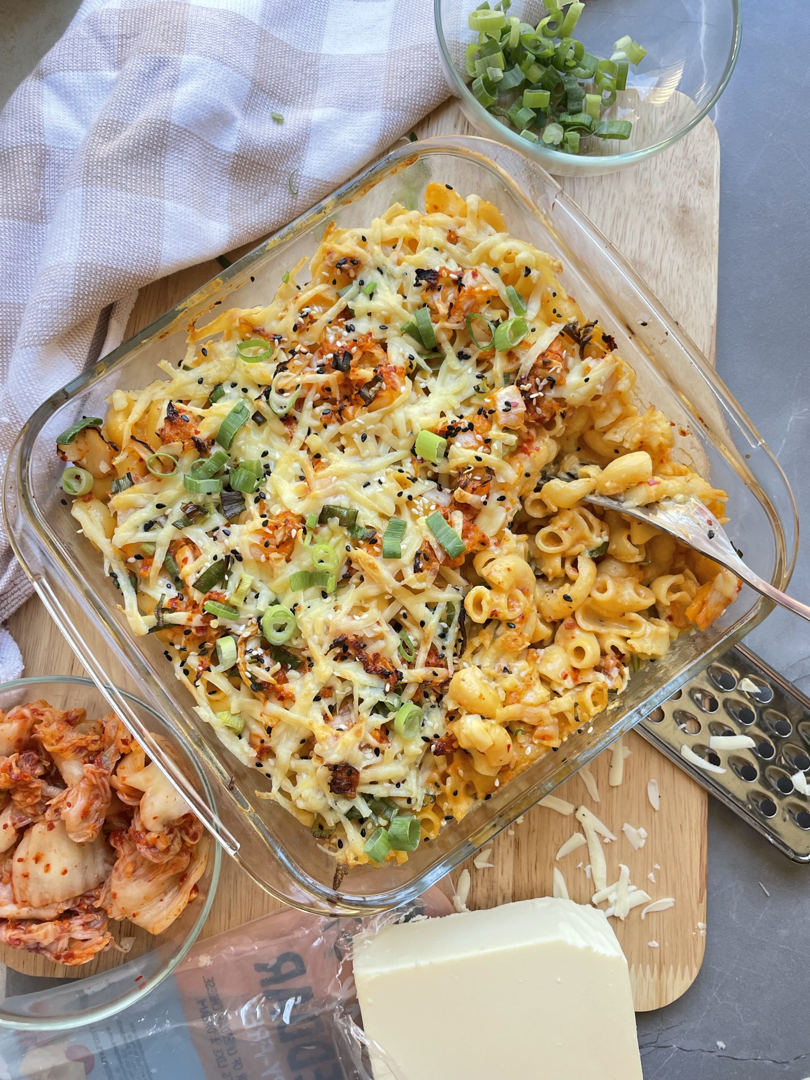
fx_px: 811
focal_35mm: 26
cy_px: 540
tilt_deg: -84.5
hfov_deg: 53.1
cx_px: 405
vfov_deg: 67.3
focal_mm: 4.2
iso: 125
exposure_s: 1/121
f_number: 1.6
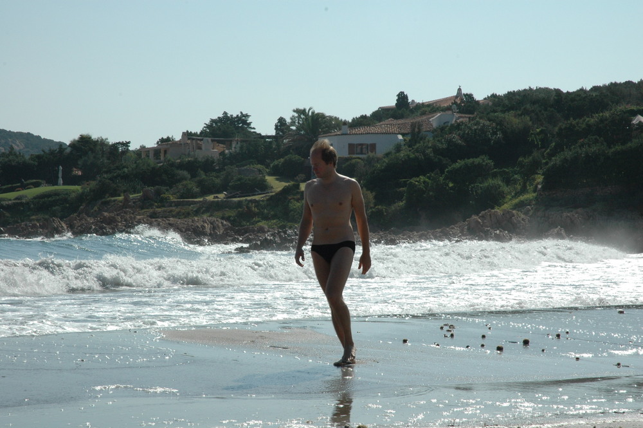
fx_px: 1874
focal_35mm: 105
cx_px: 322
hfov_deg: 19.5
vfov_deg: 13.0
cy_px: 214
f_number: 14
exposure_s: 1/500
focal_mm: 70
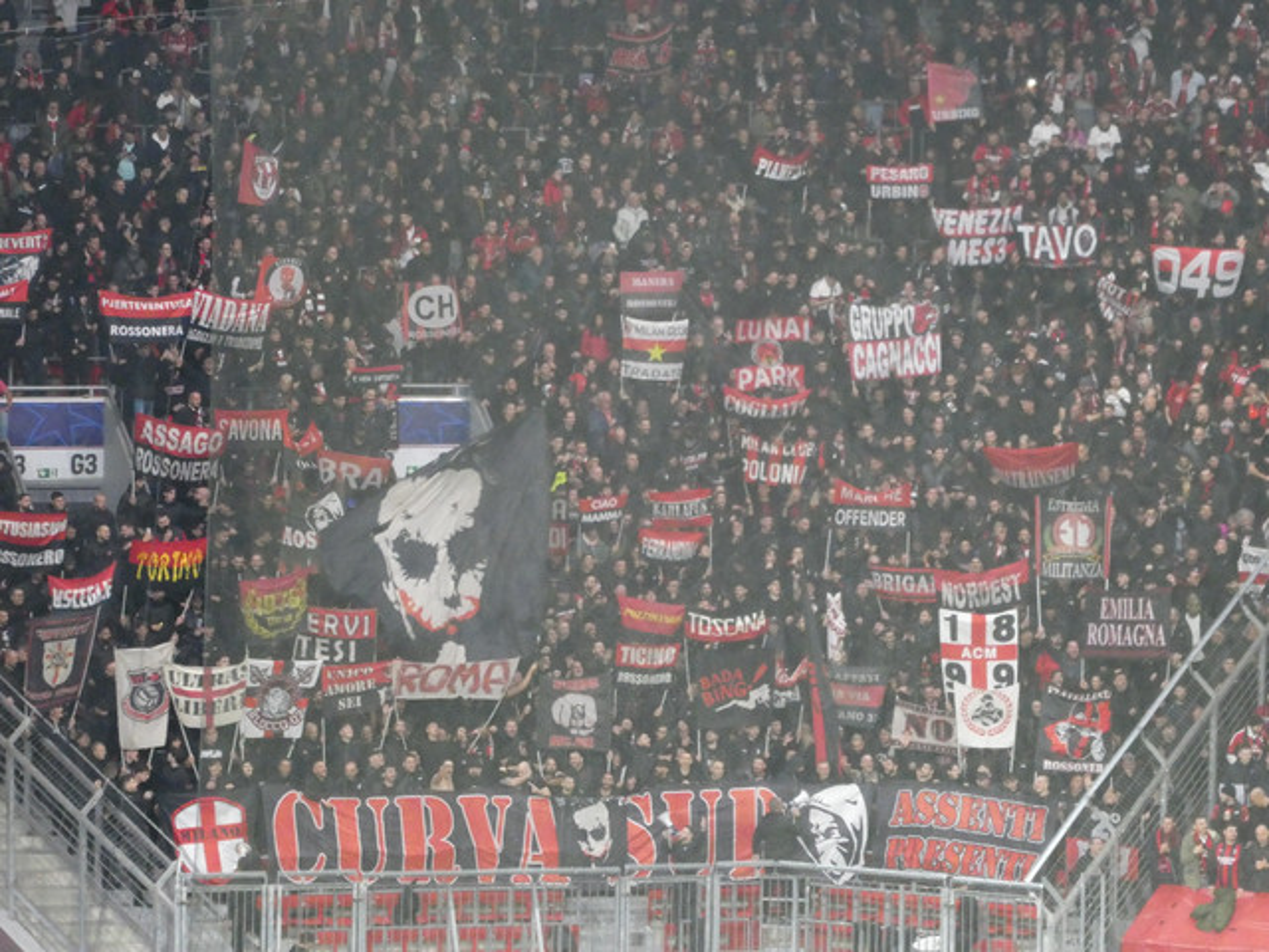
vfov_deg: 5.9
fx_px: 9165
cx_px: 634
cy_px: 476
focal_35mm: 250
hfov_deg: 7.9
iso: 1600
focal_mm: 44.8
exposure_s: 1/80
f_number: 5.6
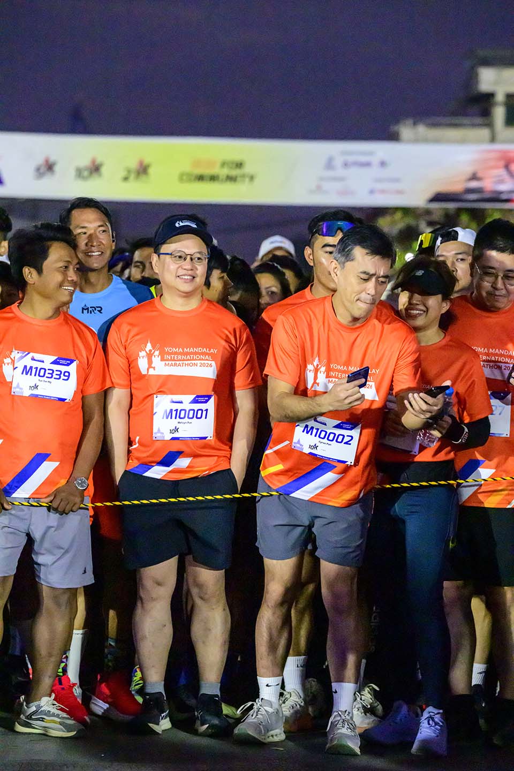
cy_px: 386
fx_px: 2891
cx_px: 257
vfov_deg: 15.2
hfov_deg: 10.2
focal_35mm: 135
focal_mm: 135
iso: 20000
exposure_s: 1/250
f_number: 5
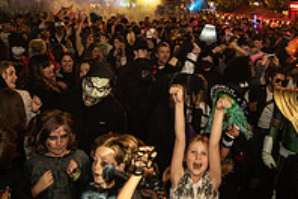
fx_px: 339
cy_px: 46
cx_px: 175
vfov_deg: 31.9
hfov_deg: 47.2
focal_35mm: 41
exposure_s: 1/50
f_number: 3.5
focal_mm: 14
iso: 2000
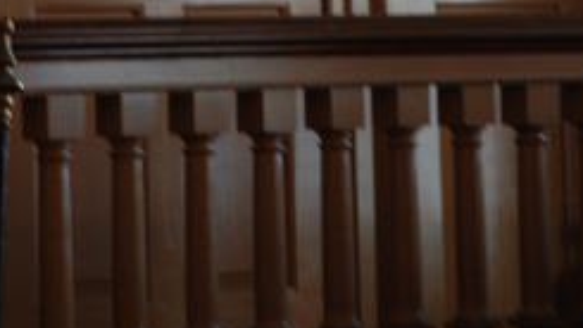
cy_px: -330
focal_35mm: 279
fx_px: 4314
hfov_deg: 7.7
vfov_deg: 4.3
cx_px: 237
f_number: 4.5
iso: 400
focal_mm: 70
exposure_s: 1/13
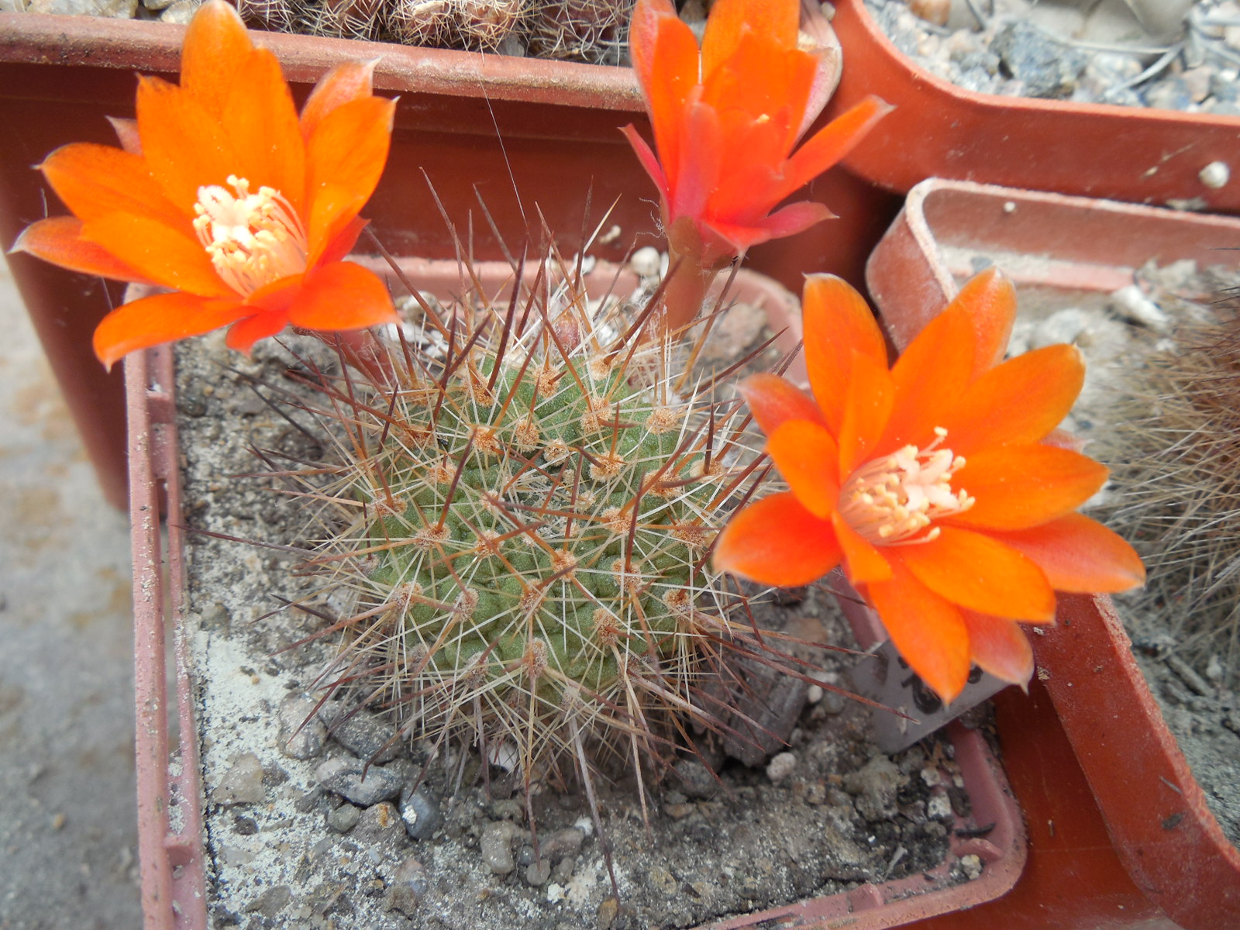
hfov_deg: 58.4
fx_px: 1110
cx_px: 620
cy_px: 465
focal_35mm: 31
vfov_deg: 45.4
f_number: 3.6
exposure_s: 1/125
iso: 125
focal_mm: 5.6
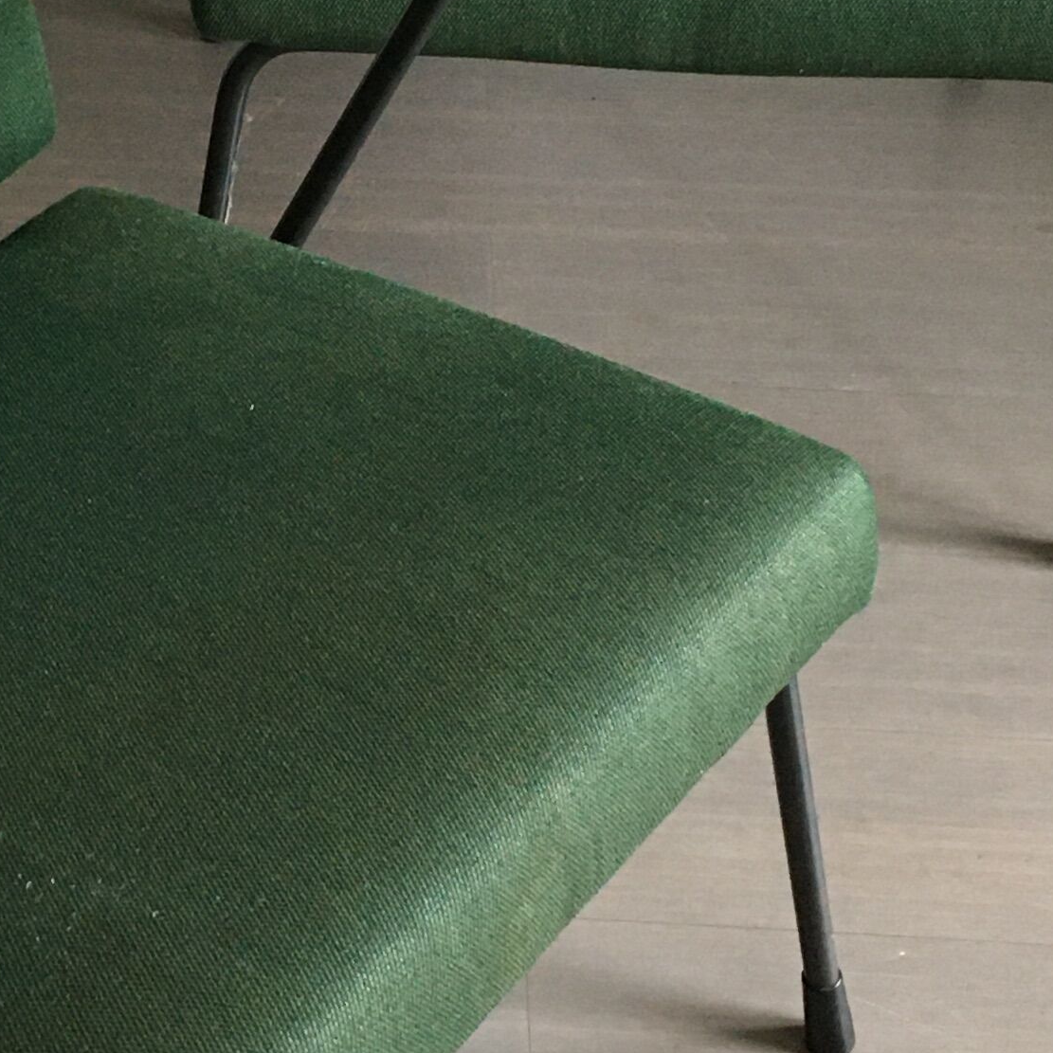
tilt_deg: -39.5
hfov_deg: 18.4
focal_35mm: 93
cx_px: 103
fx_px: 3201
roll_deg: -0.9
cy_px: 206
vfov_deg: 18.5
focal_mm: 4.15
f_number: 2.2
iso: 160
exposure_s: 1/33
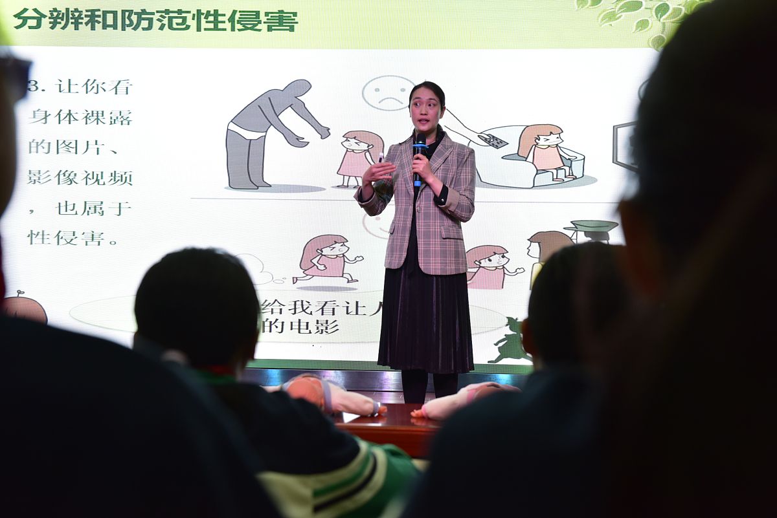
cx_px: 388
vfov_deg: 28.1
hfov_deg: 41.1
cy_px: 259
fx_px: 1036
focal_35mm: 48
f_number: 4.5
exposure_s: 1/160
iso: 1250
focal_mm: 48
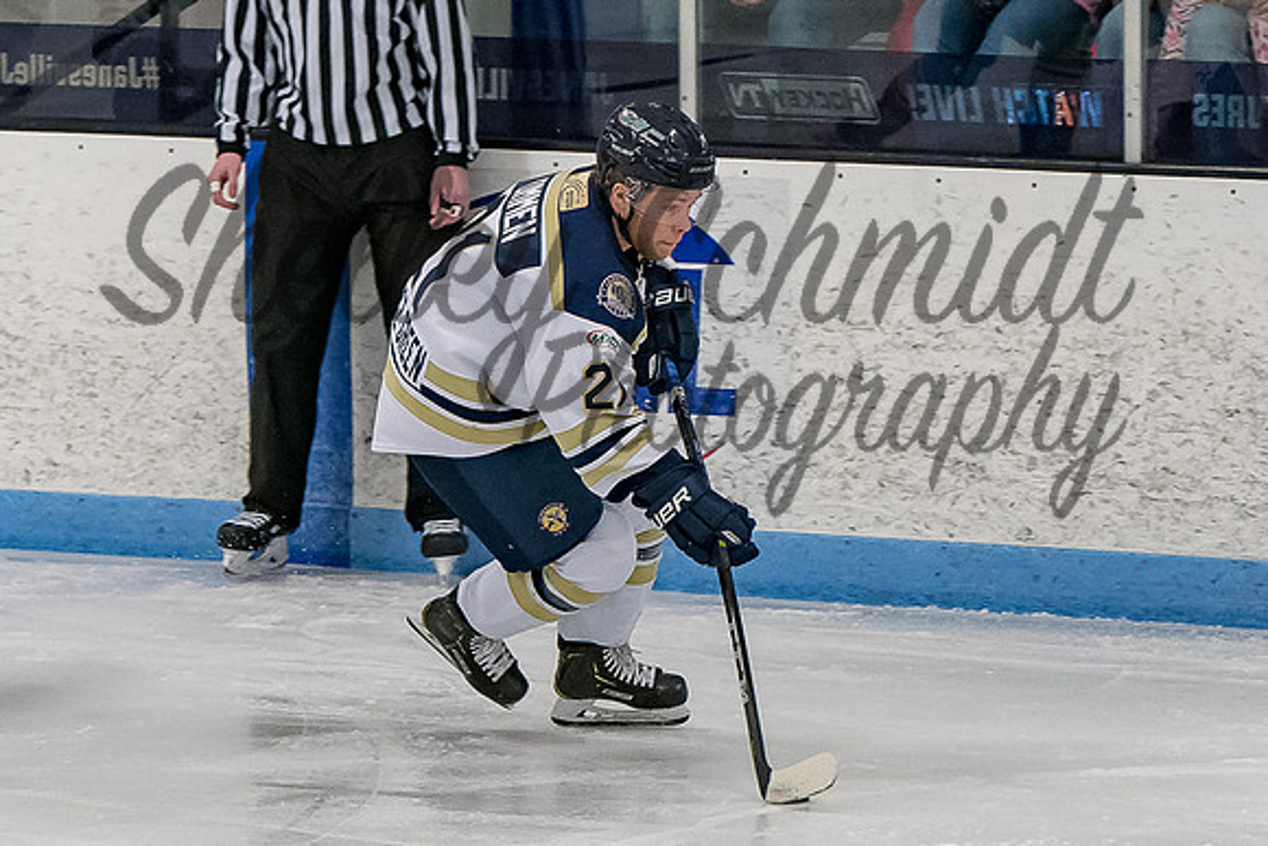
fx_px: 13594
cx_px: 596
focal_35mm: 386
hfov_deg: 5.3
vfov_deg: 3.6
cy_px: 427
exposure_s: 1/800
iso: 2000
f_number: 4
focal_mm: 110
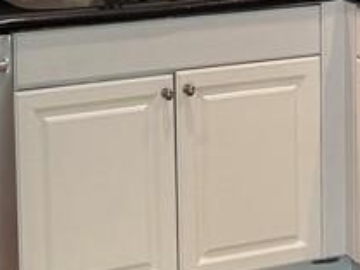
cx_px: 204
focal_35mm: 128
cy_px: -52
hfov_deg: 15.4
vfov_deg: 11.4
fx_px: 1331
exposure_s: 1/120
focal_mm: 5.7
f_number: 1.5
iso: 125
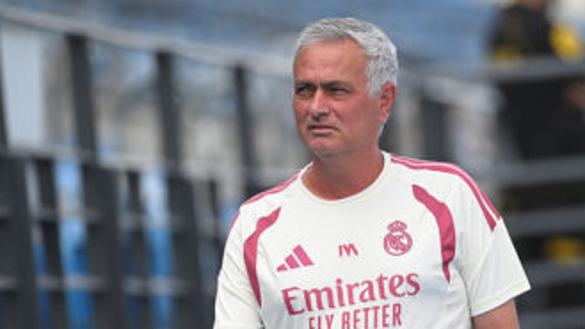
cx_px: 338
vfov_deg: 2.0
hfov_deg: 3.5
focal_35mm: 611
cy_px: 277
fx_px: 9477
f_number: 4.5
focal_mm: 400
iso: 320
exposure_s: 1/1600
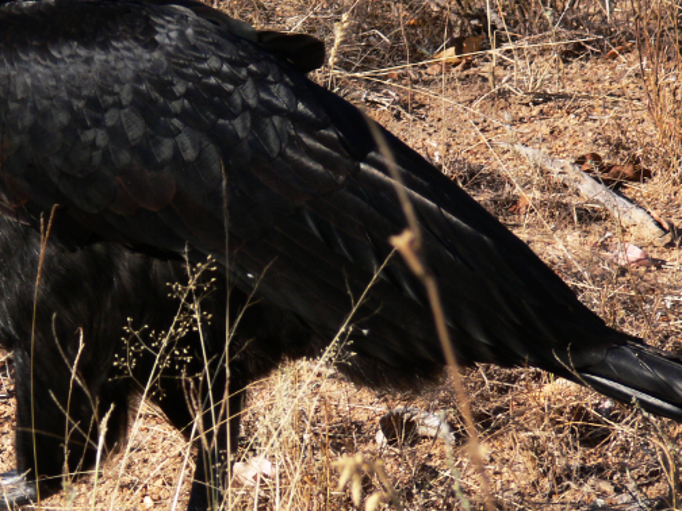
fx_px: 9457
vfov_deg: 3.1
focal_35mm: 480
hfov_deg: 4.1
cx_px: 18
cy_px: 138
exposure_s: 1/200
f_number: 5.6
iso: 80
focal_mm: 51.3
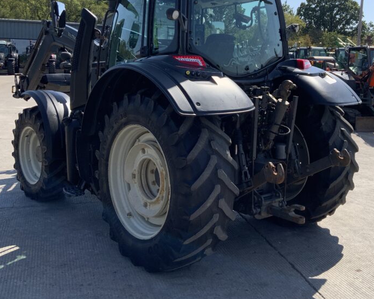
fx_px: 465
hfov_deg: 43.6
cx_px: 223
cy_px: 106
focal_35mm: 42
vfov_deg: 35.4
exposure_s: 1/1730
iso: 16
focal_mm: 3
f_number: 1.8
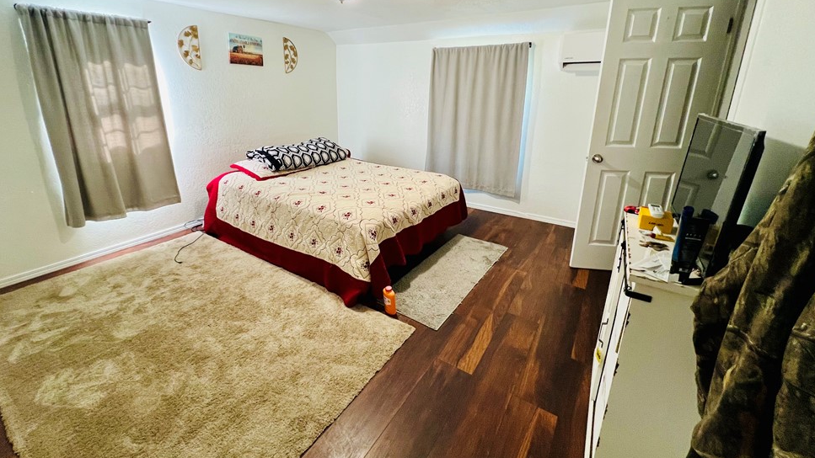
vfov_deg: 69.7
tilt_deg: -15.9
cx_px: 390
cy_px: 179
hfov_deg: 102.9
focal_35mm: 15
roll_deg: +0.5
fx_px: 324
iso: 200
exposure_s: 1/60
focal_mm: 1.57
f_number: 1.8
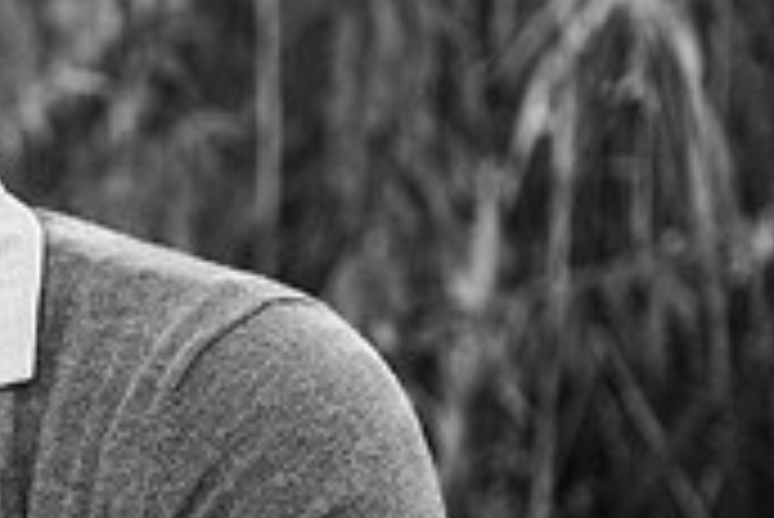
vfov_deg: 7.9
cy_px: 750
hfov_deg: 11.5
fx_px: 3701
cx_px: -333
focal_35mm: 172
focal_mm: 51
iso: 640
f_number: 2.8
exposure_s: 1/800
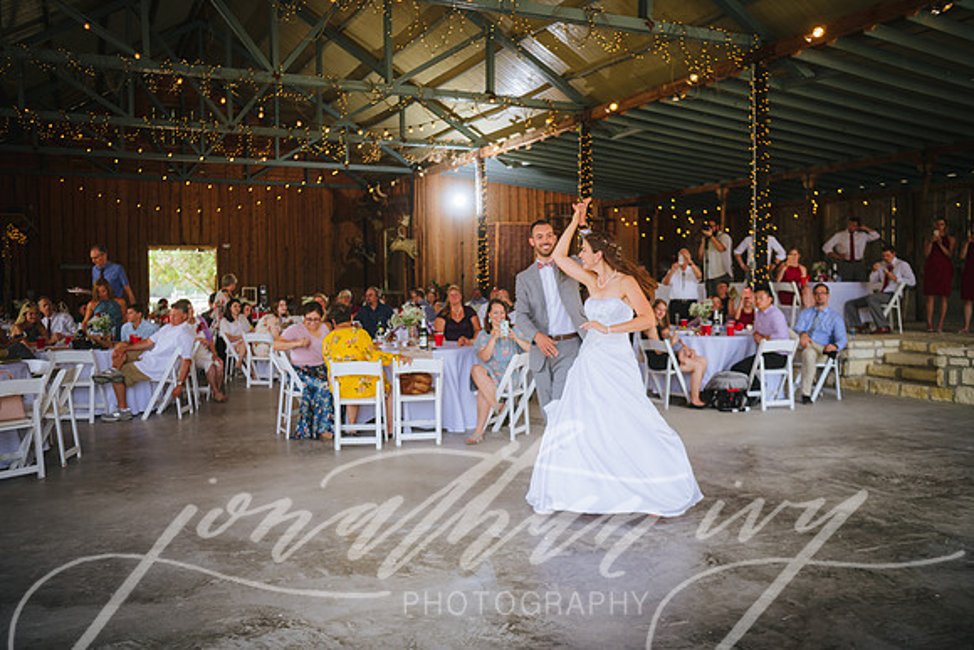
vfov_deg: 41.1
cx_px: 487
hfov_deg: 58.7
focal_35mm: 32
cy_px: 325
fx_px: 866
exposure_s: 1/160
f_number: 2.8
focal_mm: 32
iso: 160
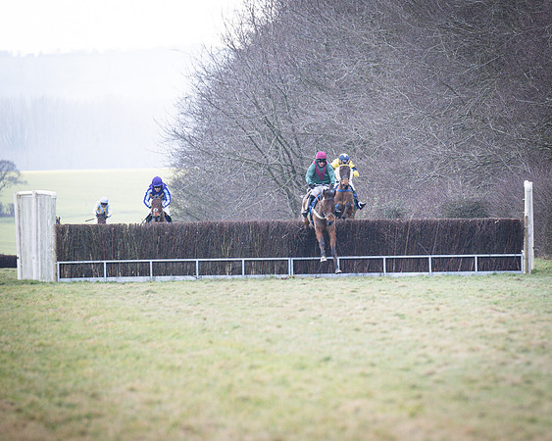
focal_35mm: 447
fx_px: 7296
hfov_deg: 4.3
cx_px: 461
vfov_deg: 3.5
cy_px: 307
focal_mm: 190
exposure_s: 1/1600
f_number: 2.8
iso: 400
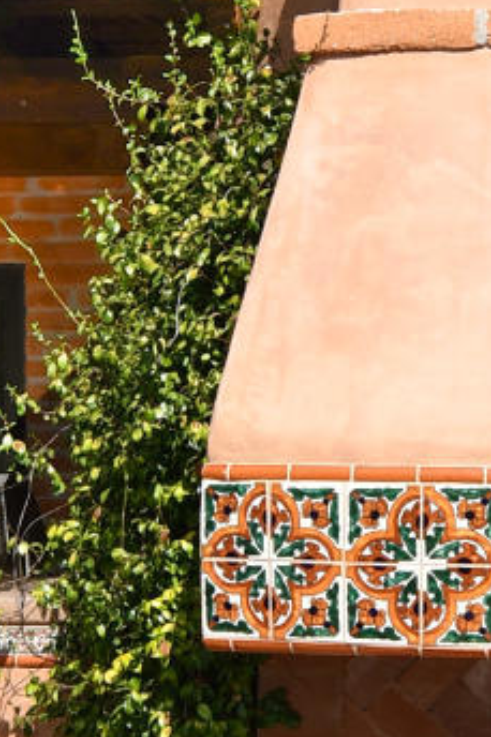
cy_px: 420
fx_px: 1904
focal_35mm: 93
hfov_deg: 14.5
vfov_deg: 21.9
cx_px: 492
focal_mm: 11
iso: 100
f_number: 11
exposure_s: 1/250
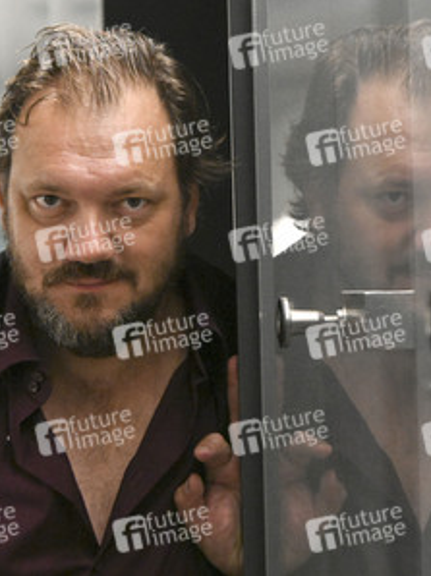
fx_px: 3508
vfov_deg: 9.4
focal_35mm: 211
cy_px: 288
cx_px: 111
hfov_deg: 7.0
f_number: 6.3
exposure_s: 1/160
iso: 6400
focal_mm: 145
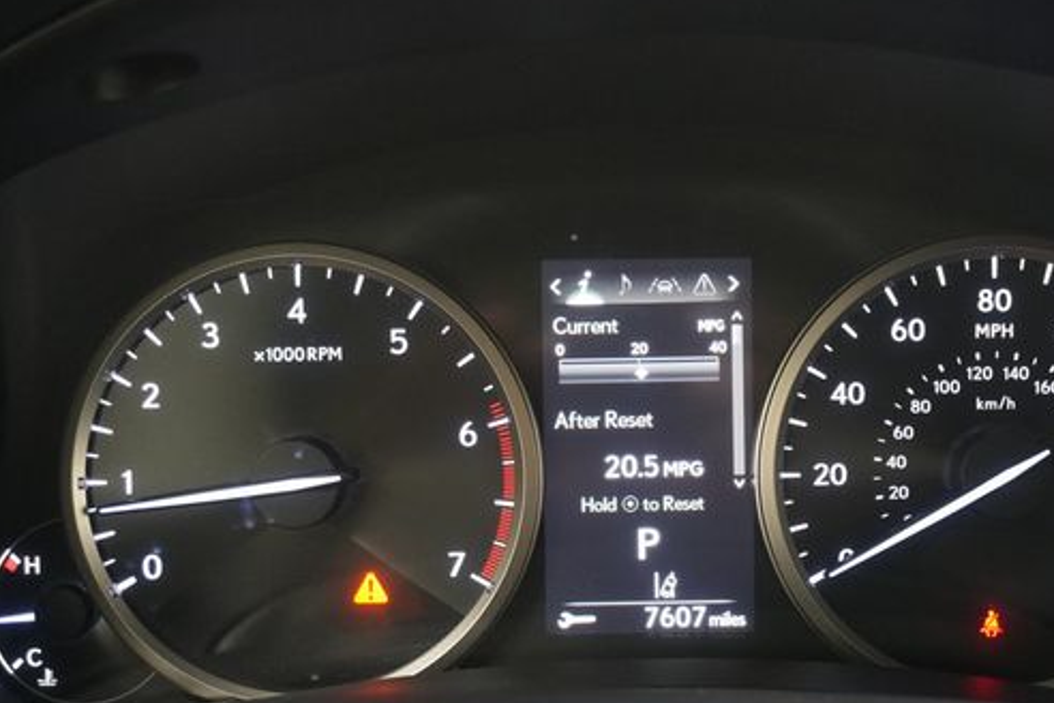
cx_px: 600
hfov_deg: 38.1
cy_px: 428
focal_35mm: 52
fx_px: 1522
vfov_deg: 25.9
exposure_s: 1/60
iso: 3200
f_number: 4.5
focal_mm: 27
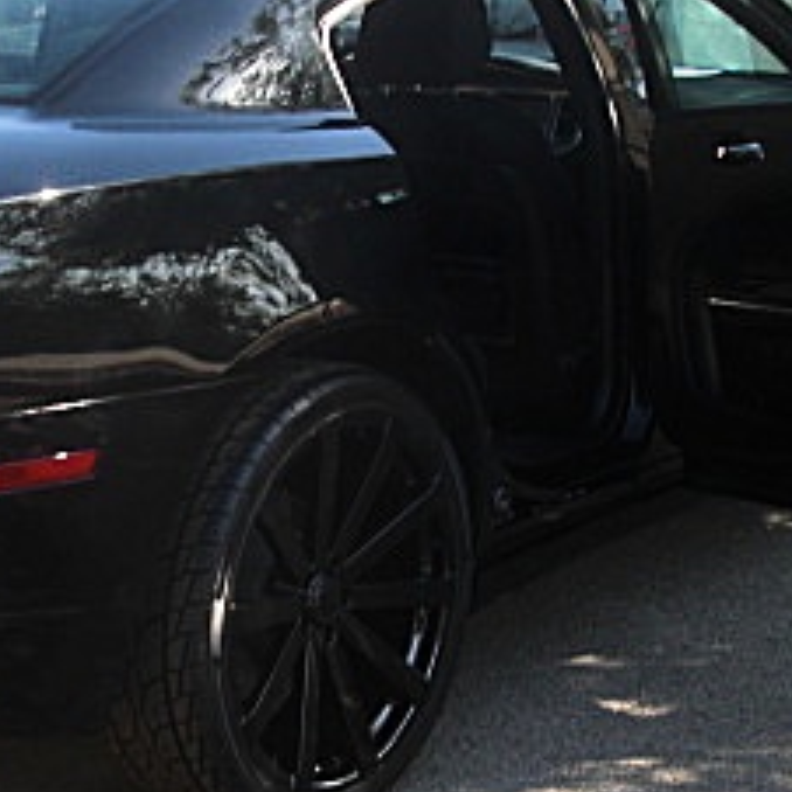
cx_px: 291
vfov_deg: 19.3
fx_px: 2330
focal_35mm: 90
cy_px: 389
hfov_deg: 19.3
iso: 50
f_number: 2.8
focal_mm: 6.3
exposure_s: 1/125
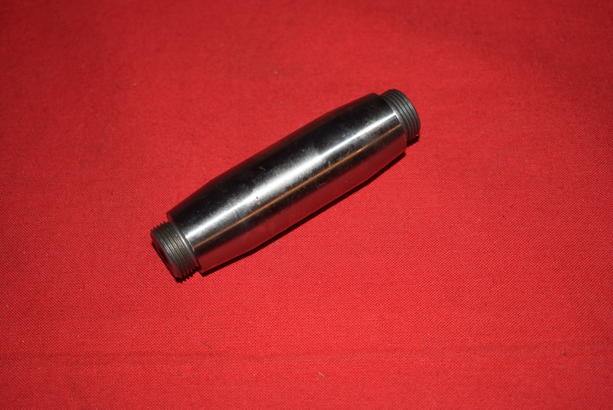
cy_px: 205
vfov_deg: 22.7
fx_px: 1022
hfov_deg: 33.4
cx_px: 306
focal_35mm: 60
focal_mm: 40
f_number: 5
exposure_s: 1/200
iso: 400
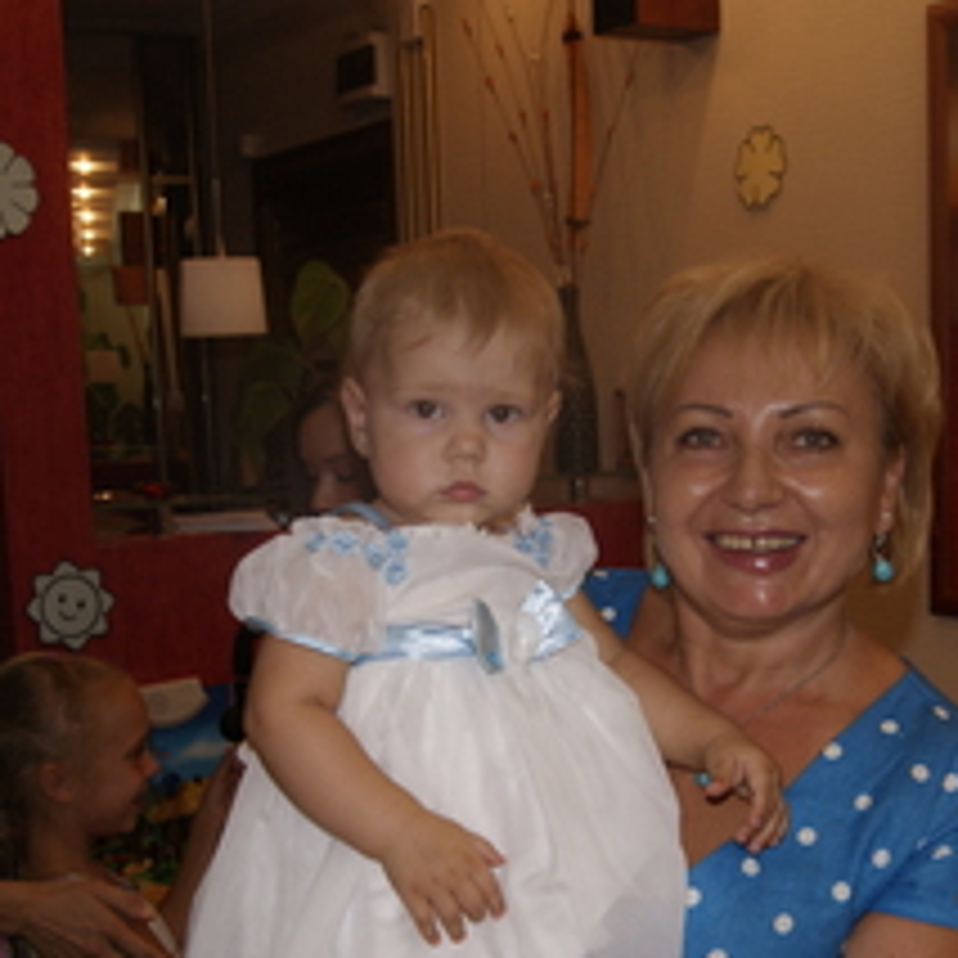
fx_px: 1691
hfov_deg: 31.6
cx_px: 571
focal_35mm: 54
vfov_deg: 31.3
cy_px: 672
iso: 400
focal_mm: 20
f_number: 5.6
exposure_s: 1/60
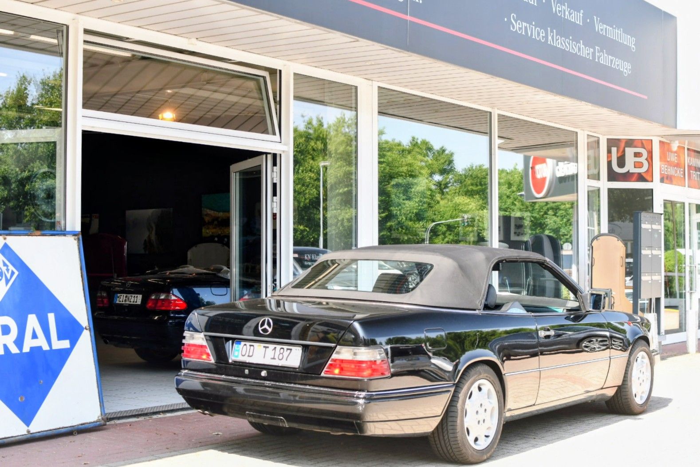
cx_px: 350
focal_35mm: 52
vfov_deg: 26.0
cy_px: 234
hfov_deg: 38.2
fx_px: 1011
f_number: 4.5
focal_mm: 35
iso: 400
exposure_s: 1/250
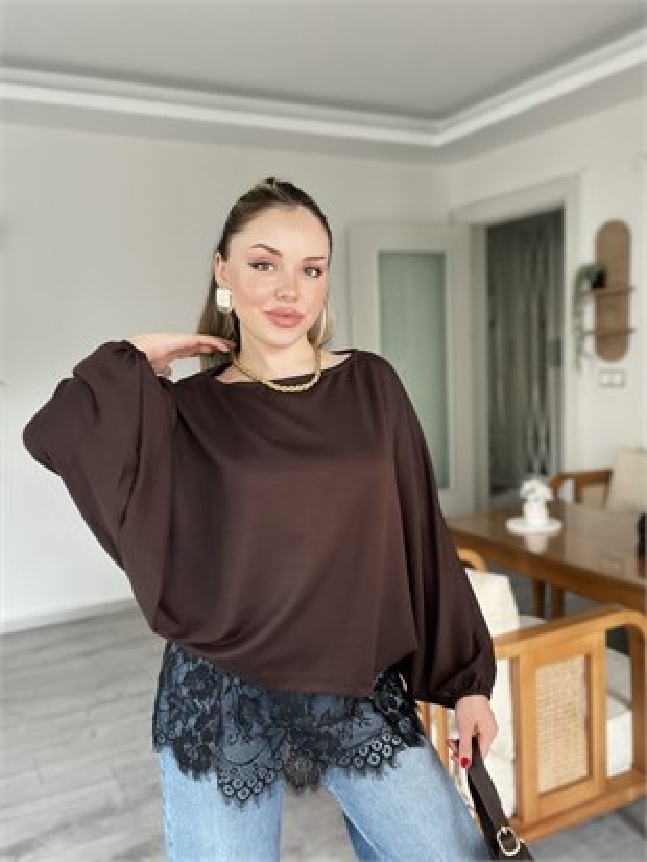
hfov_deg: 46.8
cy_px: 431
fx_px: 747
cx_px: 324
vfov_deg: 59.9
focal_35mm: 30
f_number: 2.2
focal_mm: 2.71
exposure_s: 1/60
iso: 200
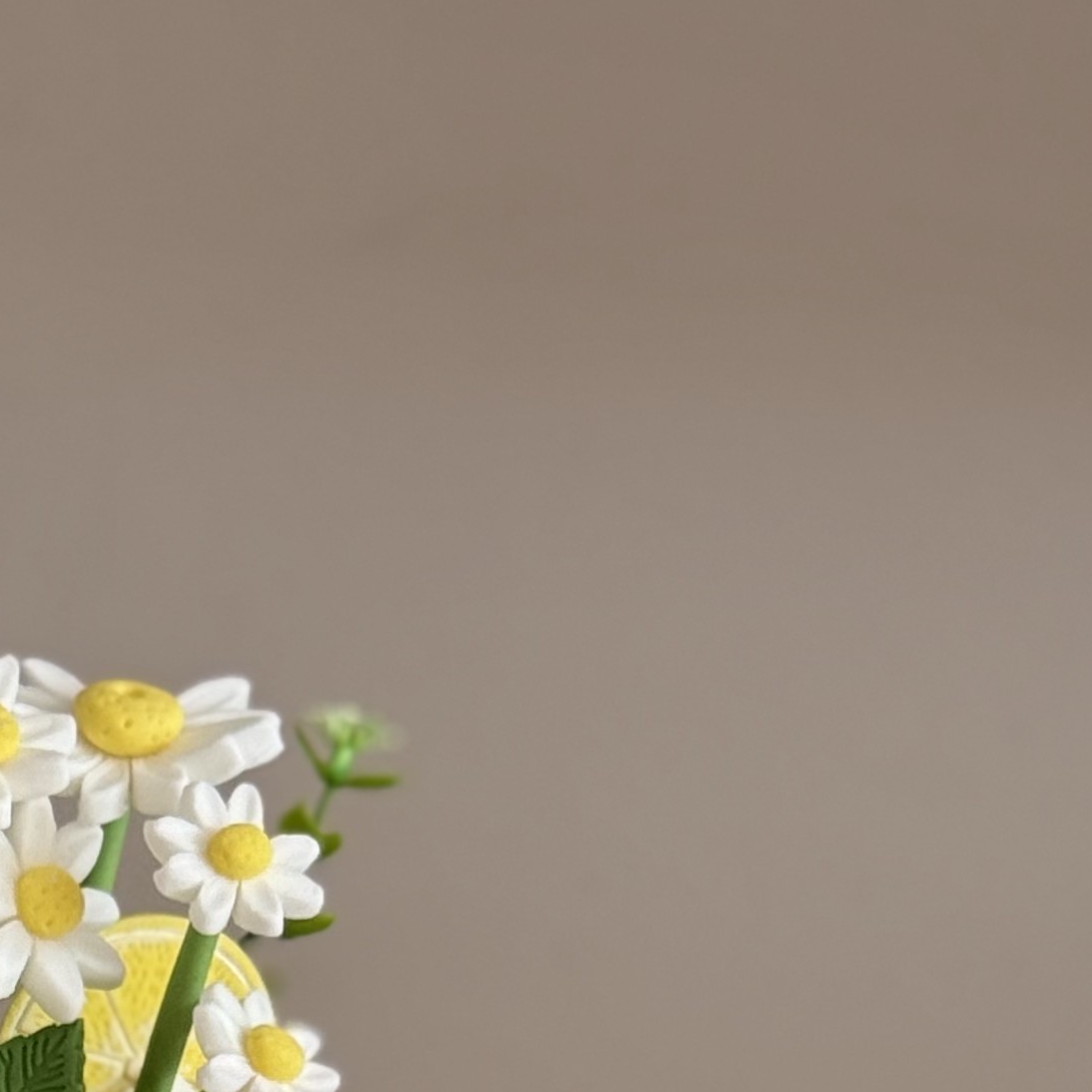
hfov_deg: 10.8
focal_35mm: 157
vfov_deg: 10.5
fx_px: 5603
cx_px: -372
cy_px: 1979
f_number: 1.78
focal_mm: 6.76
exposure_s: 1/122
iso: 80
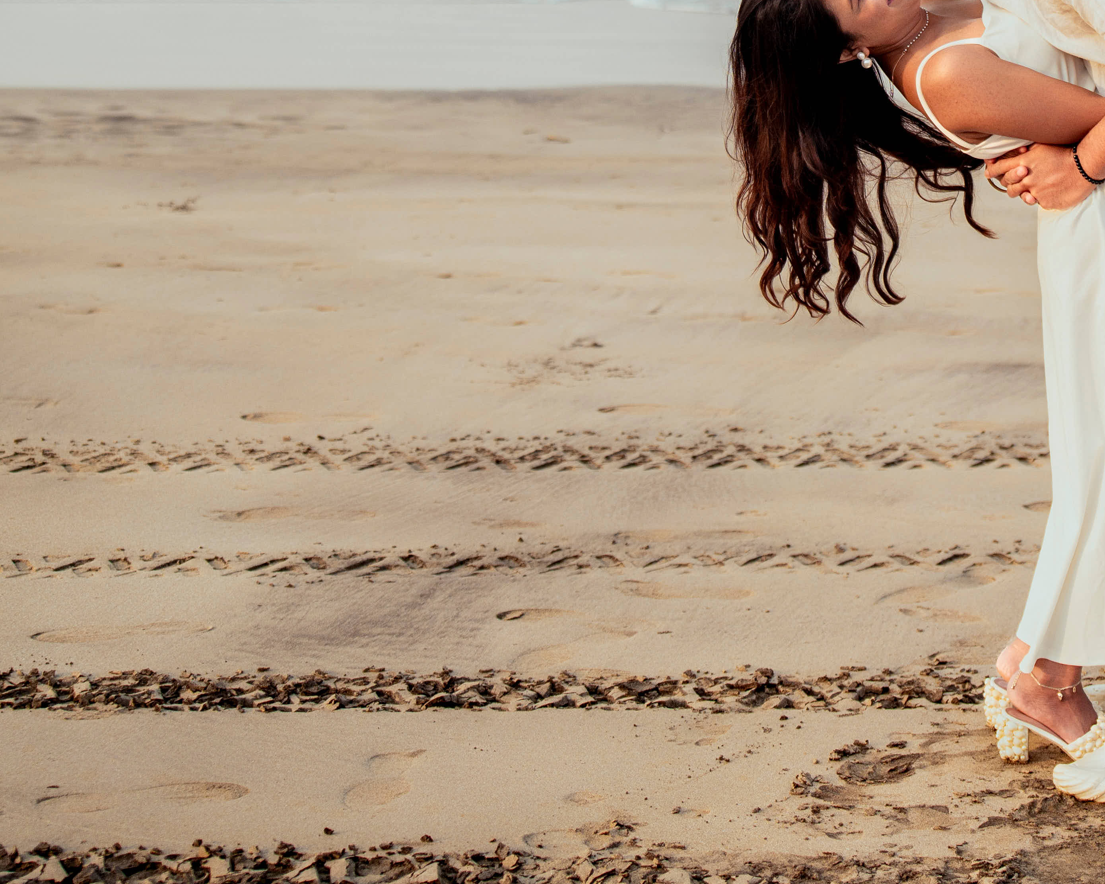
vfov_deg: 15.8
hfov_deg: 19.9
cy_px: -142
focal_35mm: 94
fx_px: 3074
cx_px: 1016
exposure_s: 1/1600
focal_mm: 35
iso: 250
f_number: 2
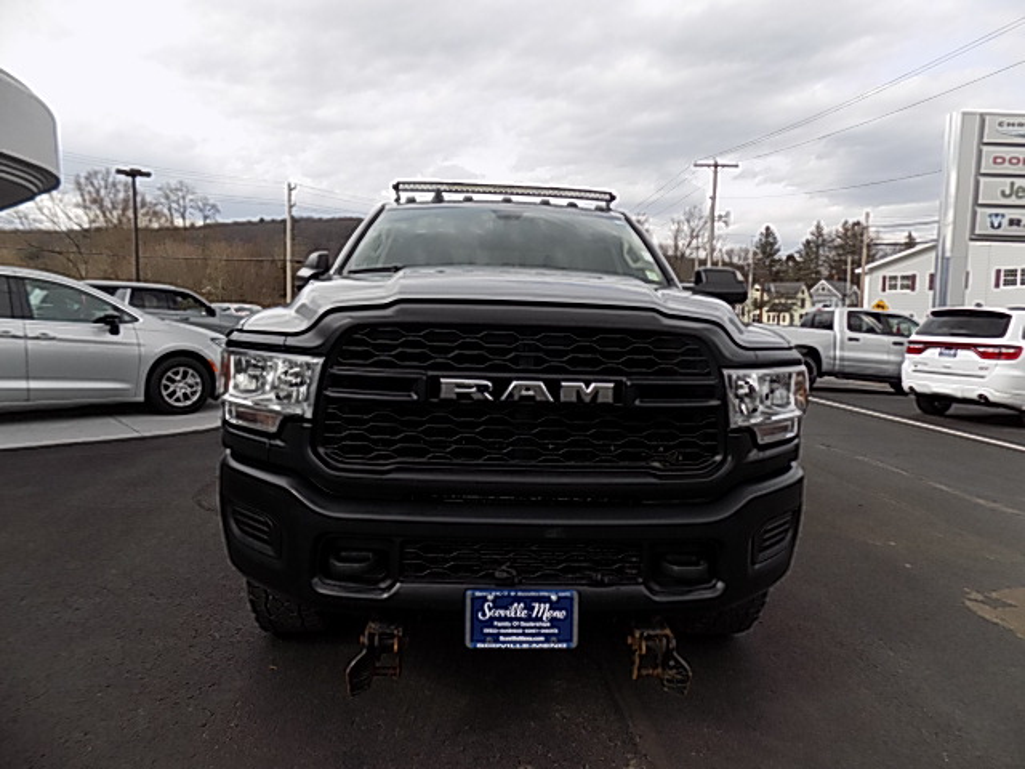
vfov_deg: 58.9
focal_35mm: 23
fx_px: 681
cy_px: 384
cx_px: 512
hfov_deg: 73.9
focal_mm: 4
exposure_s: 1/60
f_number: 3.1
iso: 80
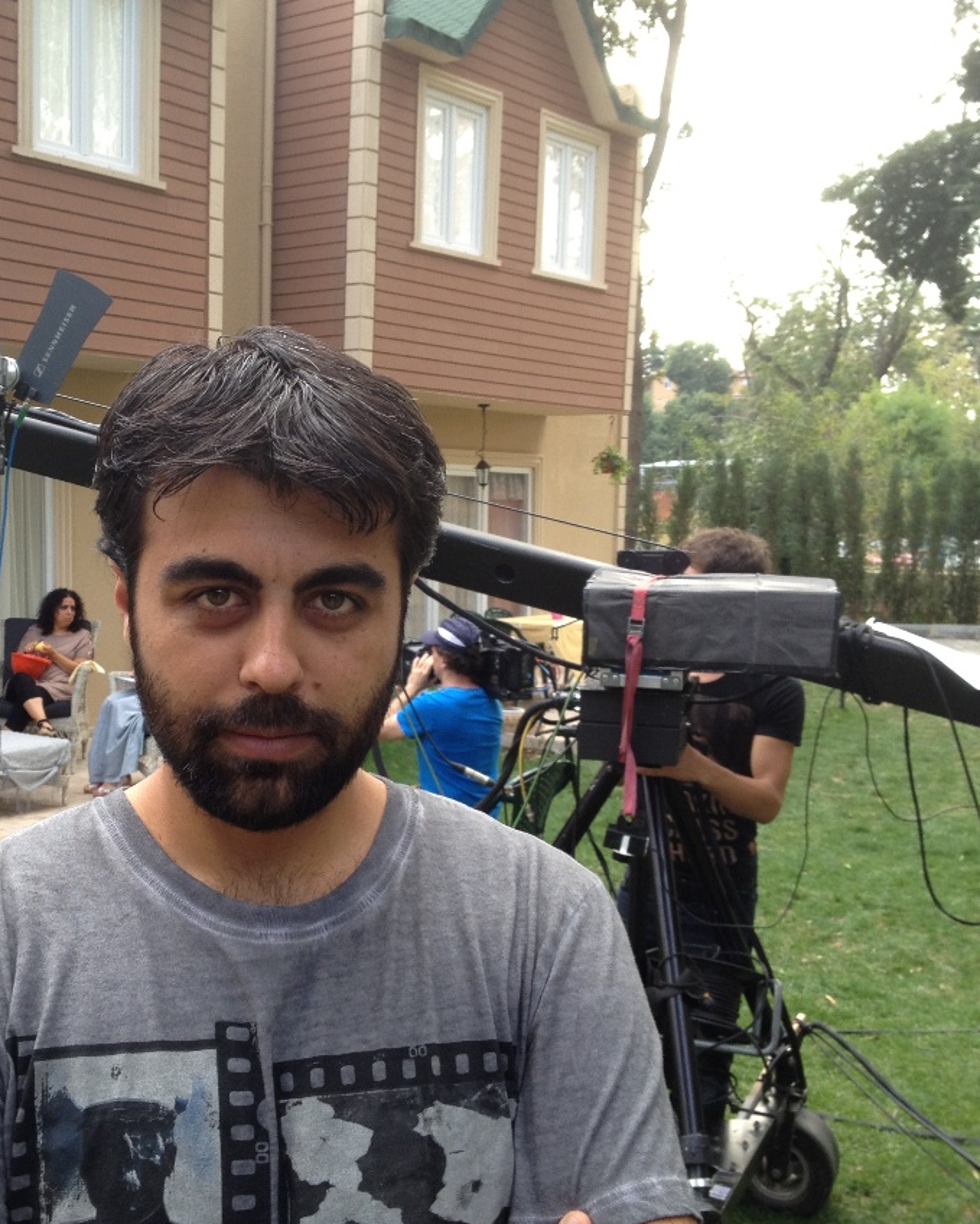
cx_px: 326
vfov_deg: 40.3
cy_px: 616
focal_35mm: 46
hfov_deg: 32.5
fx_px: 1667
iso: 64
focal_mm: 4.28
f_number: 2.4
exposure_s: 1/154
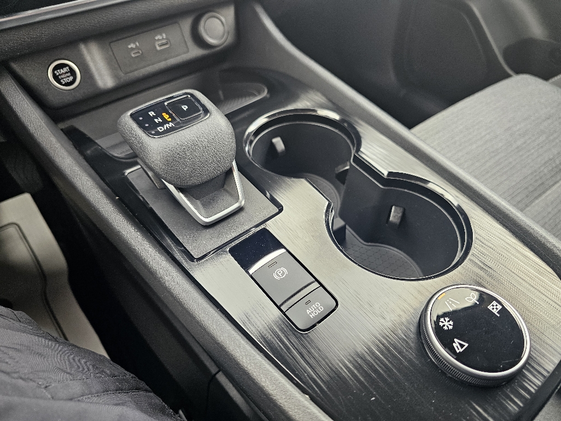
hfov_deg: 73.9
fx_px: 373
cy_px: 210
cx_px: 280
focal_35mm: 23
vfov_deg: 58.9
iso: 250
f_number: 1.7
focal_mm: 6.3
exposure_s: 1/120
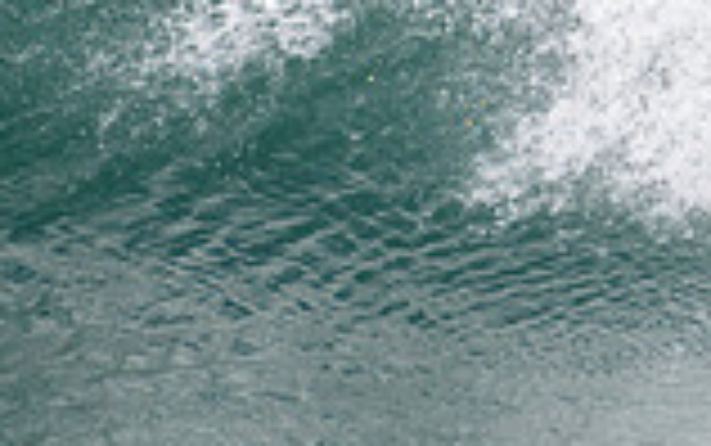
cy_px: -223
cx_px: 1287
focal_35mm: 2807
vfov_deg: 0.5
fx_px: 54430
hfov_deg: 0.7
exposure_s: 1/4000
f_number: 5.6
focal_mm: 500
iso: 800
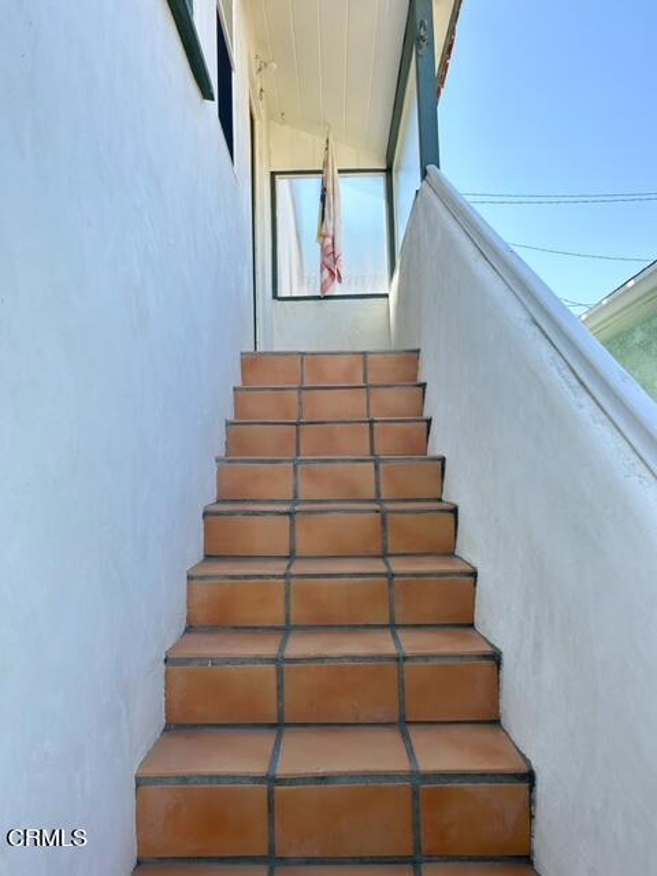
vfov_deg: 67.3
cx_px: 328
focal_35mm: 26
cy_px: 438
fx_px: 658
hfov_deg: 53.1
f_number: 1.5
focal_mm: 5.7
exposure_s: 1/1100
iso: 50
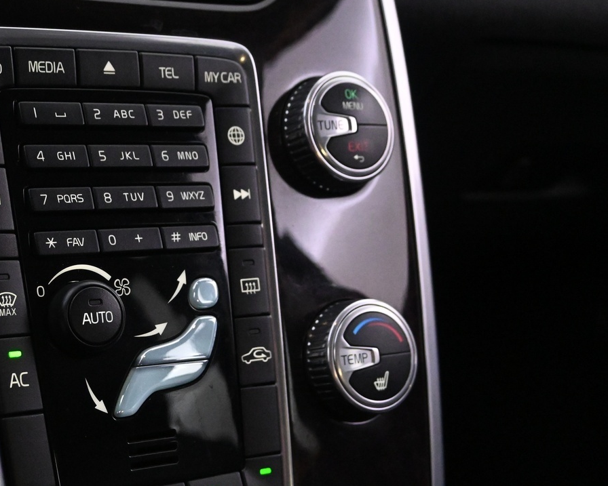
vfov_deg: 26.4
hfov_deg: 32.2
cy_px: 339
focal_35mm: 57
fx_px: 1031
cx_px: 144
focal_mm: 22.5
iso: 5000
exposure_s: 1/50
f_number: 4
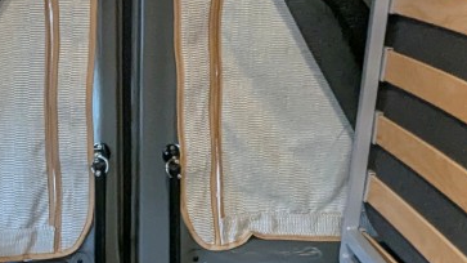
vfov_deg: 15.9
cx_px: 106
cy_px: 436
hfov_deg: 30.8
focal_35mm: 67
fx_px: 829
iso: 104
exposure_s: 1/55.4
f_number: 2.2
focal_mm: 2.35
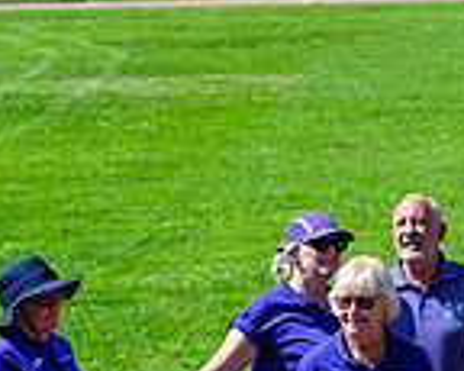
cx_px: 851
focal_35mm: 298
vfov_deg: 5.2
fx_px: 4090
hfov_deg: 6.3
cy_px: 440
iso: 500
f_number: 5
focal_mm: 79
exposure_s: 1/2000
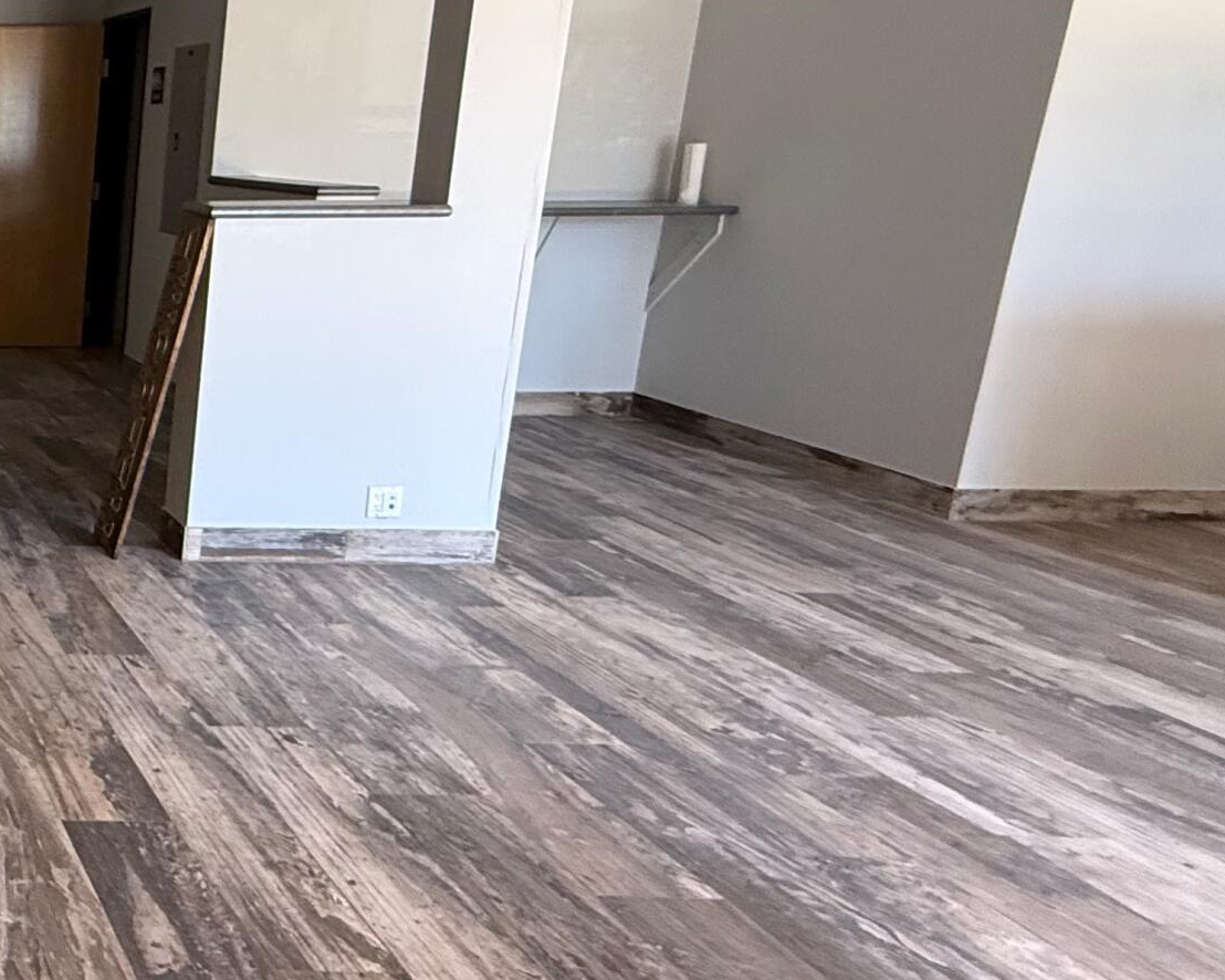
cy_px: 442
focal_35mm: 37
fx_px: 1341
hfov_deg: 35.0
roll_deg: +0.6
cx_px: -346
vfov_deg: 40.1
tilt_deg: -13.3
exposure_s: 1/64
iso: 320
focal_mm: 2.22
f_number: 2.2
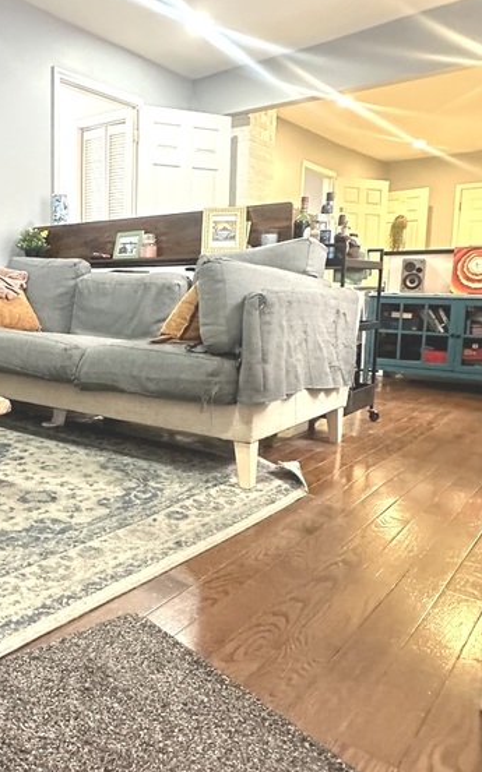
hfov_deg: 41.6
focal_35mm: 29
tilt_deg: -6.8
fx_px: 610
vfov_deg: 64.6
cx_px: 112
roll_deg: -1.8
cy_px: 364
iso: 1000
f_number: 2.2
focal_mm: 2.22
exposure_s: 1/40
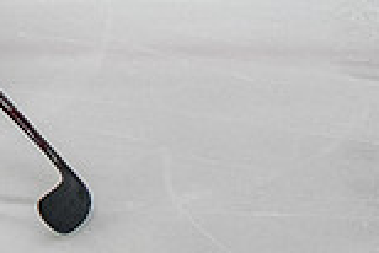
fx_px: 7292
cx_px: -345
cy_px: -294
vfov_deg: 2.0
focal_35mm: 692
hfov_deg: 3.0
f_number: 3.2
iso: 1600
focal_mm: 78
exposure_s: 1/800
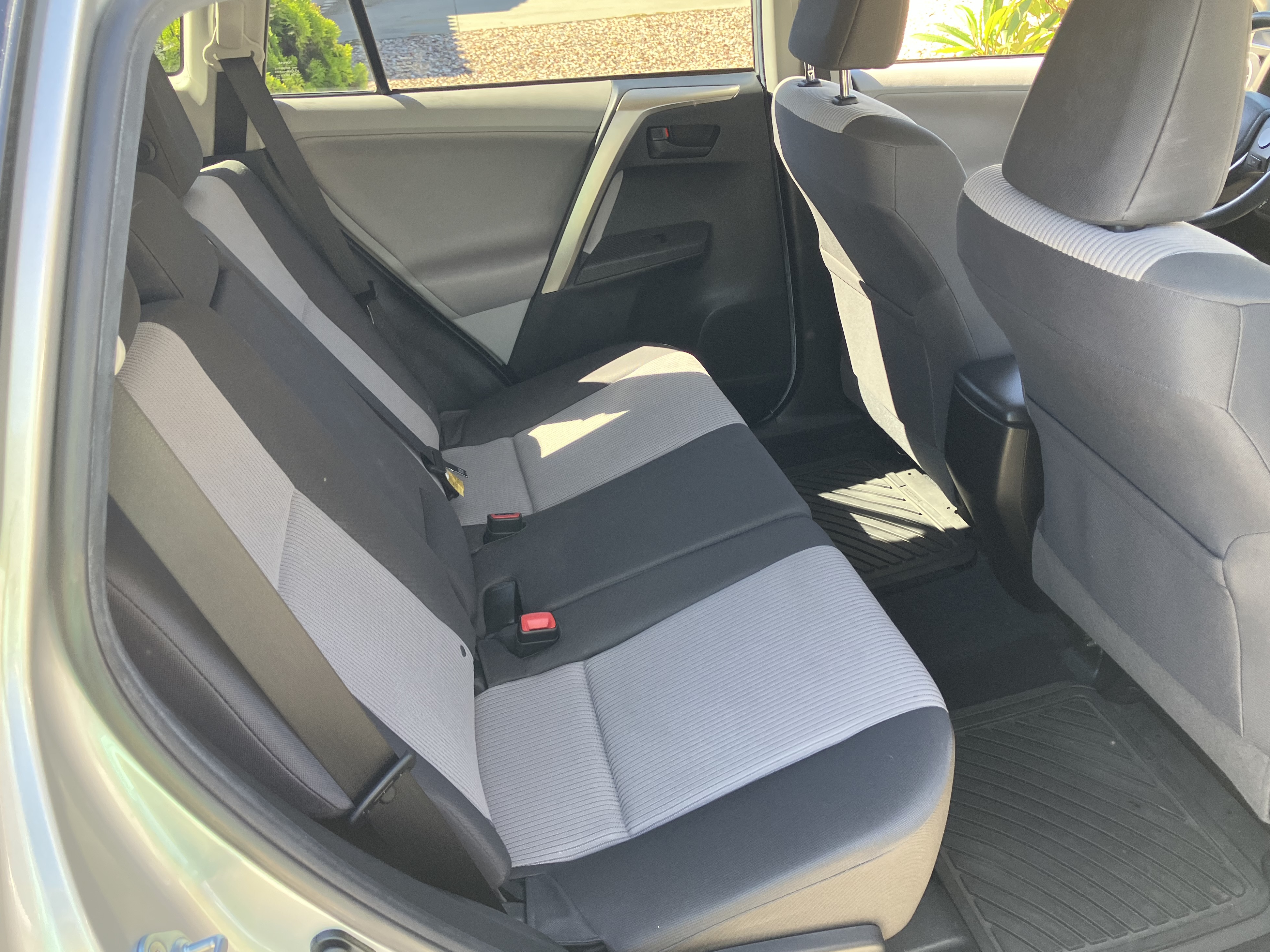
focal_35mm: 29
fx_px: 1064
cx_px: 646
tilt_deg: -29.4
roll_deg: +10.4
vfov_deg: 48.2
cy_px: 467
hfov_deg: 61.7
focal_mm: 3.99
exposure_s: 1/121
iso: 64
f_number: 1.8
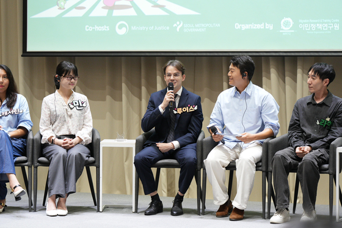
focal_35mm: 112
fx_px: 1064
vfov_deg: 12.2
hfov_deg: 18.3
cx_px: 171
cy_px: 114
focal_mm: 112
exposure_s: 1/125
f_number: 4
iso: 1600
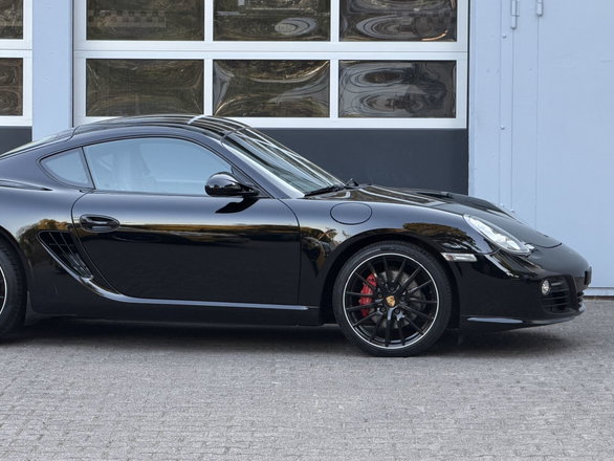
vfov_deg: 11.3
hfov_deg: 15.0
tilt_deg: -1.3
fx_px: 2325
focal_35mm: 131
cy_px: 211
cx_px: 226
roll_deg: -0.1
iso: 160
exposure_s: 1/121
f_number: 2.8
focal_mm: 16.89
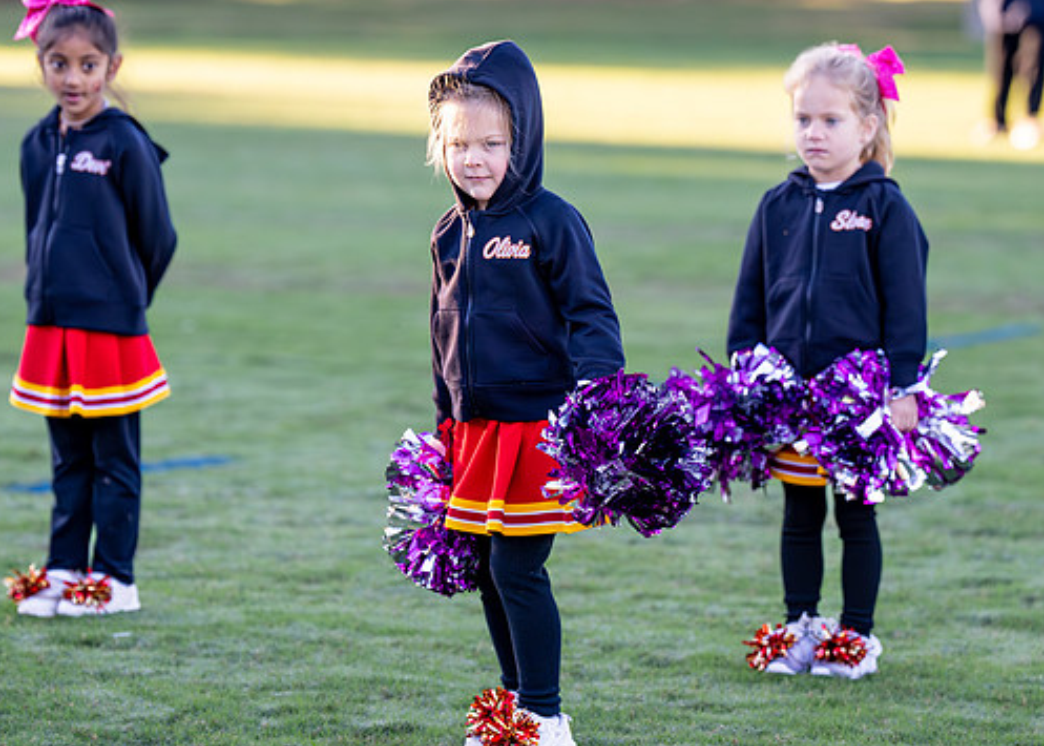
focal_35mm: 213
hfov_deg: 9.4
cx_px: 463
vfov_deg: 6.8
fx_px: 6316
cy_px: 280
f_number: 2.8
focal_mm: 133
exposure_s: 1/2500
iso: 1600
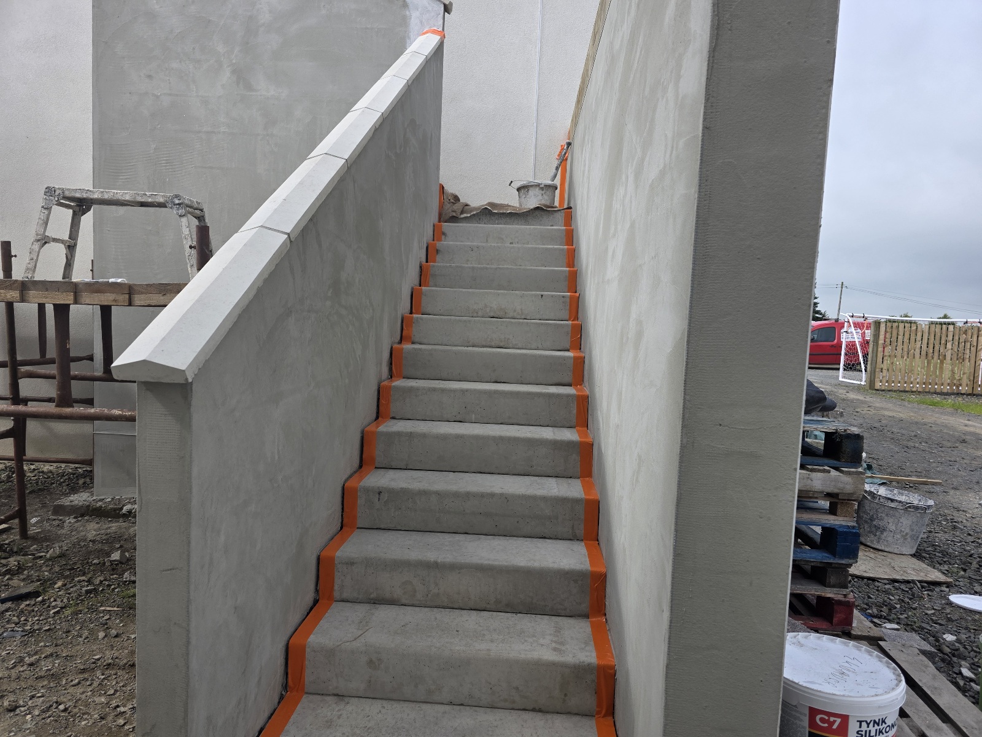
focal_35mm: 23
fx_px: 652
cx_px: 491
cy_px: 368
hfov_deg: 73.9
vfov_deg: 58.9
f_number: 1.7
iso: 80
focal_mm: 6.3
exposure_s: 1/5000
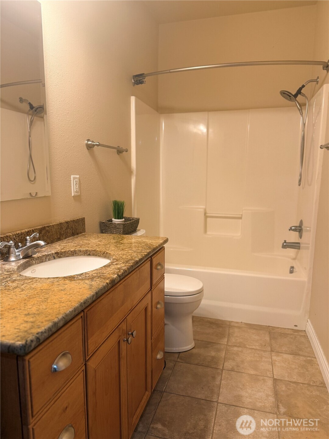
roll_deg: -0.8
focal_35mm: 24
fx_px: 304
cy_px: 220
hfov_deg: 56.8
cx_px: 164
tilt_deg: -7.9
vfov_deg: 71.6
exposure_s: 1/60
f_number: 1.78
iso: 160
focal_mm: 6.76
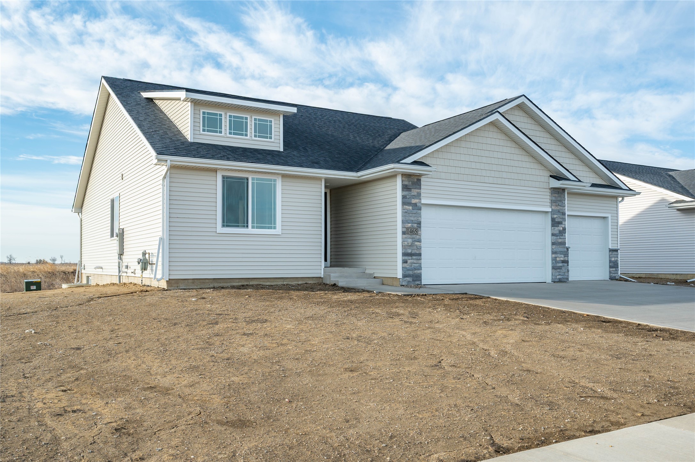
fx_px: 579
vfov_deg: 43.5
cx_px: 348
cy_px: 231
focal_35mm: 30
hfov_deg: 62.0
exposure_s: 1/320
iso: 250
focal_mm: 30
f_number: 9
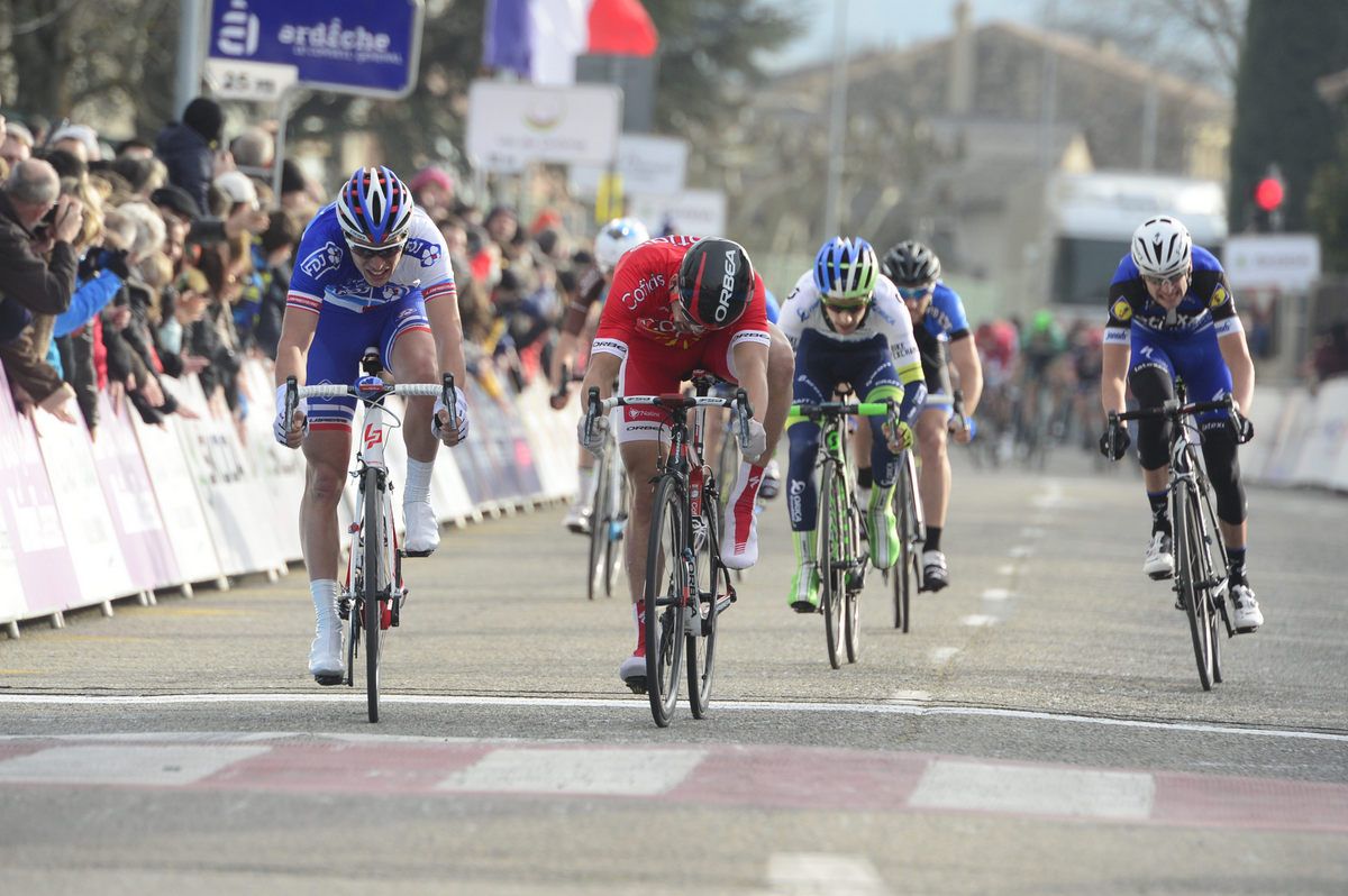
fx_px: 14591
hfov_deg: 5.3
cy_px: 448
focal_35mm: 390
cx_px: 674
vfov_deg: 3.5
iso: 1000
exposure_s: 1/1000
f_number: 8
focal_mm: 390
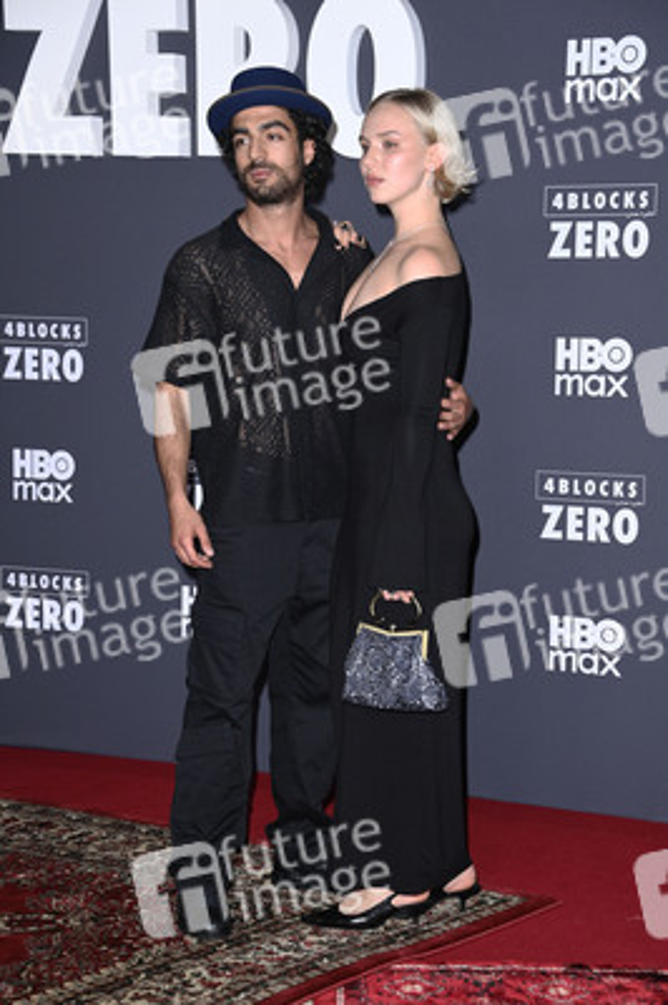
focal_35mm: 85
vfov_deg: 23.9
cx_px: 334
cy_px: 502
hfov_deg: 16.0
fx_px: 2370
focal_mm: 85
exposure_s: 1/250
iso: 1000
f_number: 5.6
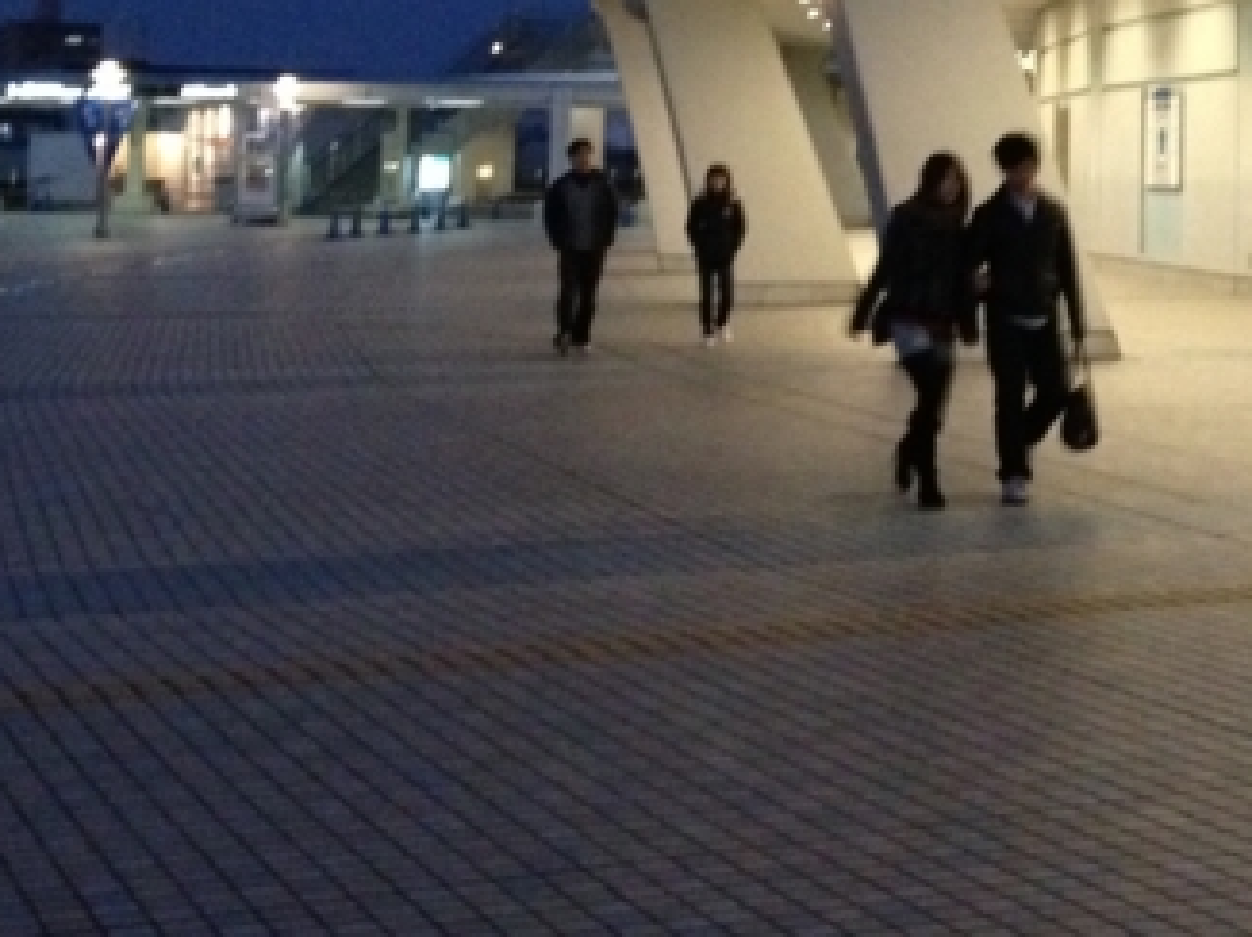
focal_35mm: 86
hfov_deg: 21.9
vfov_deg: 16.7
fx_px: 3108
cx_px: 1248
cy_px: -69
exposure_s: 1/15
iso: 500
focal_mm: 4.28
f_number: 2.4
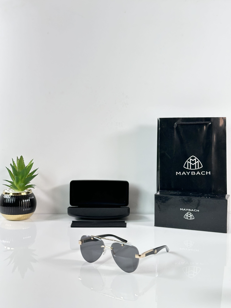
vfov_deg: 39.7
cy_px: 154
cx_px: 116
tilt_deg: -5.7
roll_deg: -0.2
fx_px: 427
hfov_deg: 30.3
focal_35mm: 48
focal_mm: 6.86
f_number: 1.78
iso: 50
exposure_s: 1/50
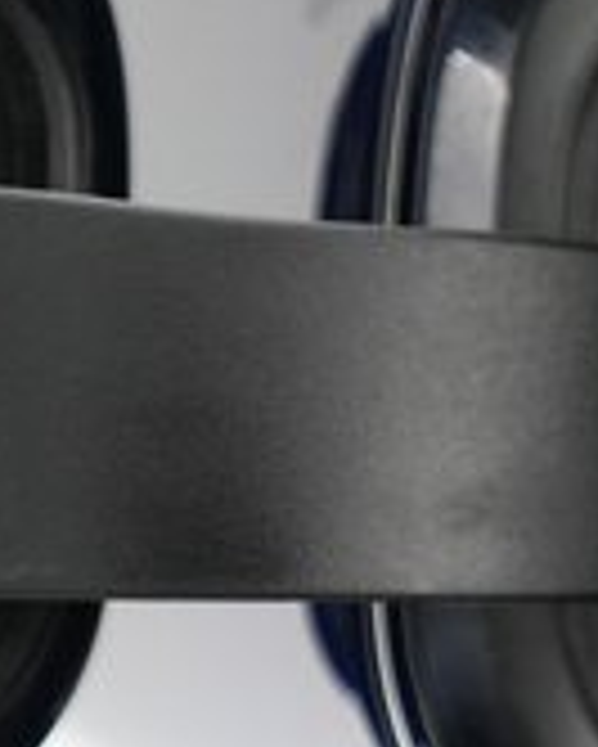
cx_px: 1376
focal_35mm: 101
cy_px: 495
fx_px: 2232
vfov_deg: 18.9
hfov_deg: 12.4
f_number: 2.8
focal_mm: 28
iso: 4000
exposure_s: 1/60
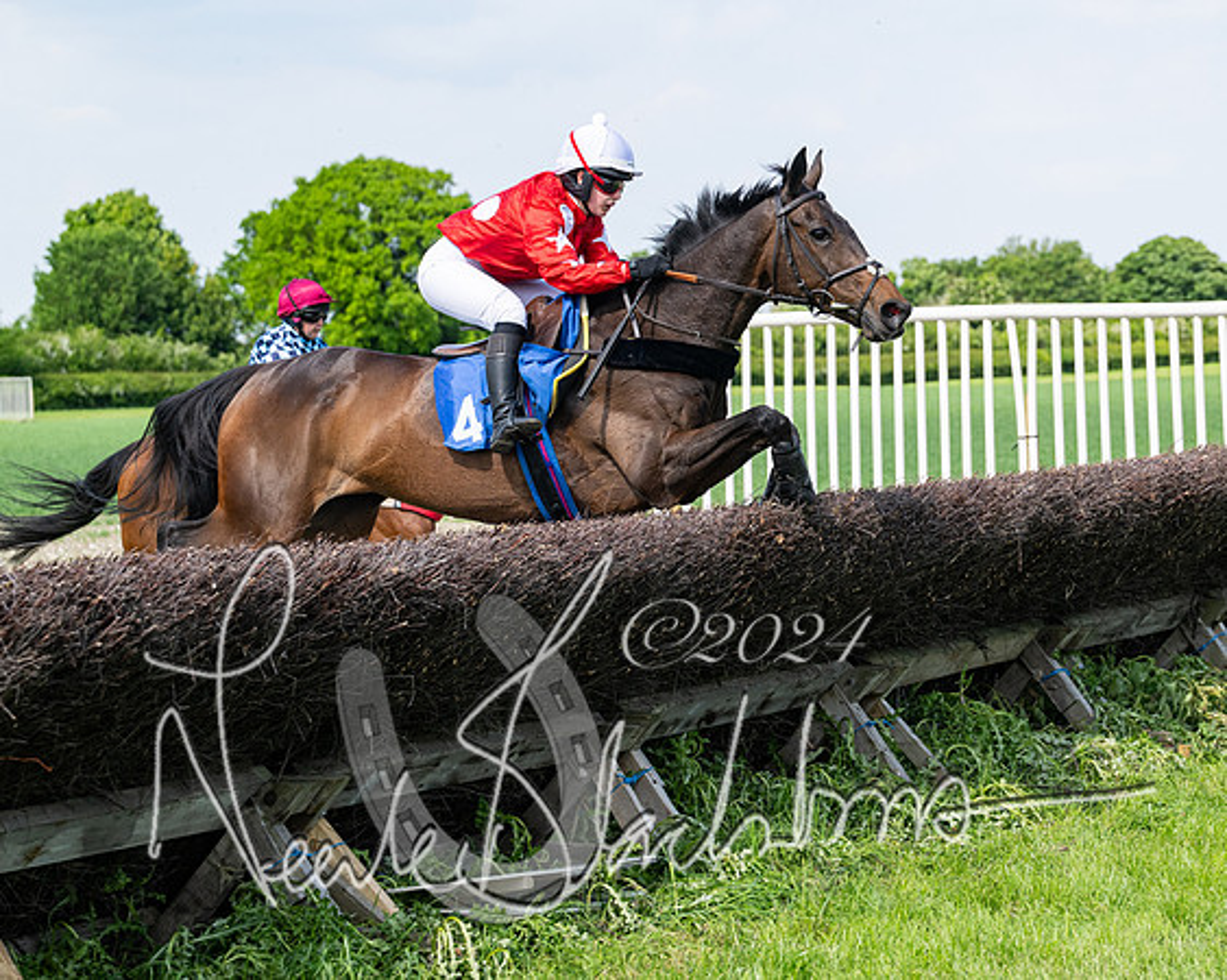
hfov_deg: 20.5
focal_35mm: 93
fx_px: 3392
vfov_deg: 16.4
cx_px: 634
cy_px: 581
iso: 400
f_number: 4
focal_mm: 70
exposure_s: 1/2500
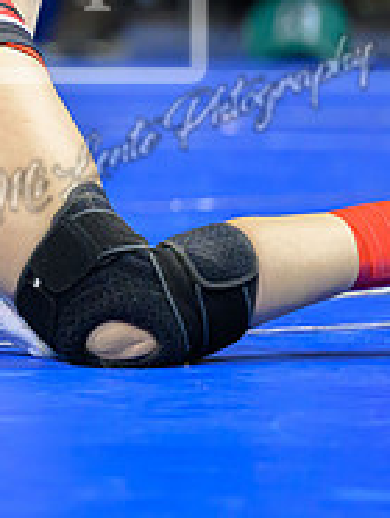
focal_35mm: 646
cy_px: 63
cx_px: -611
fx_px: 9682
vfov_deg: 3.1
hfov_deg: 2.3
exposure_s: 1/800
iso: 3200
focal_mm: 155
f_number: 2.8
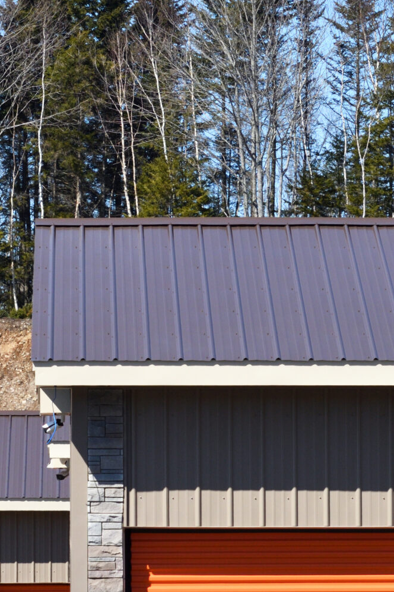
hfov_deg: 5.1
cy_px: 387
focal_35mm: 270
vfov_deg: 7.6
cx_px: 62
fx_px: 4432
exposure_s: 1/1000
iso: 200
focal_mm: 70
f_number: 7.1
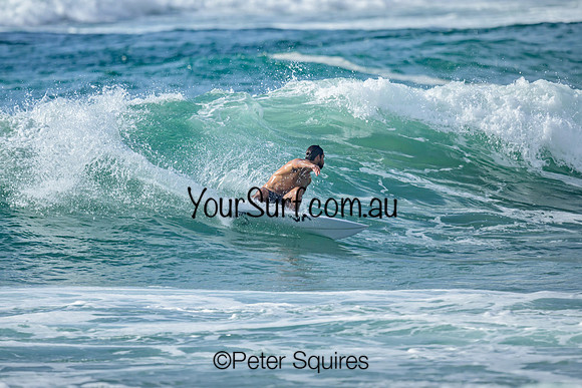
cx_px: 256
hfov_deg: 1.9
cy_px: 160
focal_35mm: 1099
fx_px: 17778
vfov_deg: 1.3
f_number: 6.3
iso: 220
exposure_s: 1/2500
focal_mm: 800
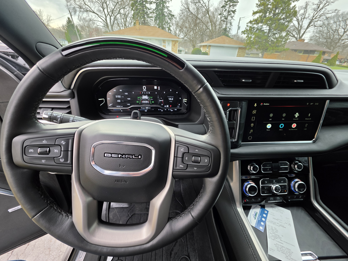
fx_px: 131
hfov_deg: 106.2
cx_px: 174
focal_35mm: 13
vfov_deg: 89.9
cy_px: 130
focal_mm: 2.2
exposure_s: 1/359
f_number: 1.9
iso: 64
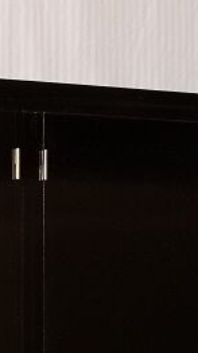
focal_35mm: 132
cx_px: -147
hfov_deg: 8.8
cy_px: 484
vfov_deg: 15.3
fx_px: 1234
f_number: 1.8
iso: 250
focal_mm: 3.95
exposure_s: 1/33.3
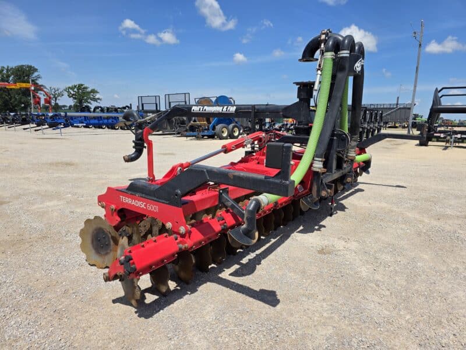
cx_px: 233
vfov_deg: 58.9
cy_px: 175
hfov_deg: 73.9
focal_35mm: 23
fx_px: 310
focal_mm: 6.3
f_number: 1.7
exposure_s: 1/6355
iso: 80
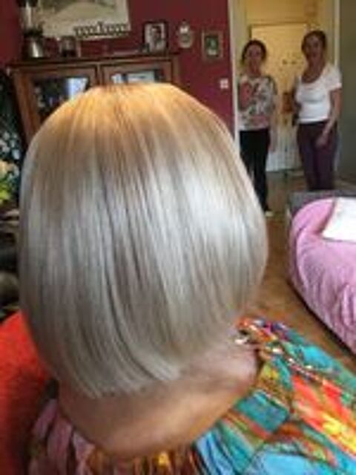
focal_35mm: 29
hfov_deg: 48.2
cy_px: 238
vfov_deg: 61.7
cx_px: 178
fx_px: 398
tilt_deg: -17.5
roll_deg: +5.9
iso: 80
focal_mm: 4.15
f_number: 2.2
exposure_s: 1/17
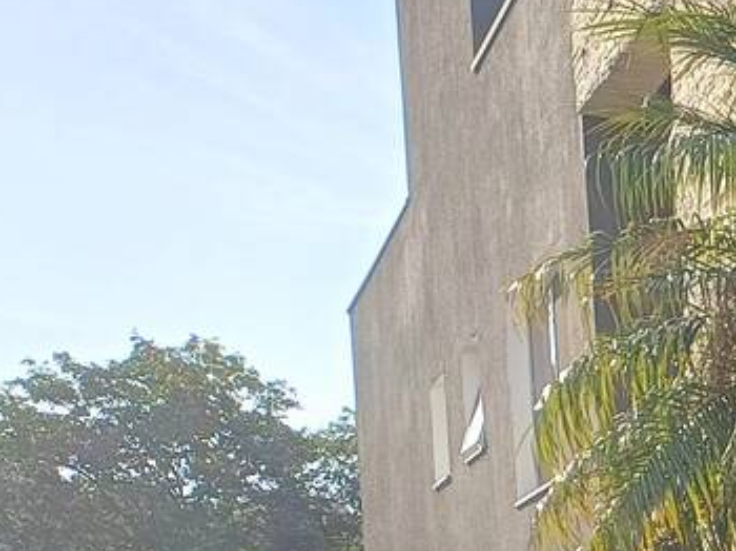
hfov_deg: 15.5
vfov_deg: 13.5
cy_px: 839
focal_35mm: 103
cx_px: 1434
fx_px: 2188
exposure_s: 1/667
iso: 50
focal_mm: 4.65
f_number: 1.8
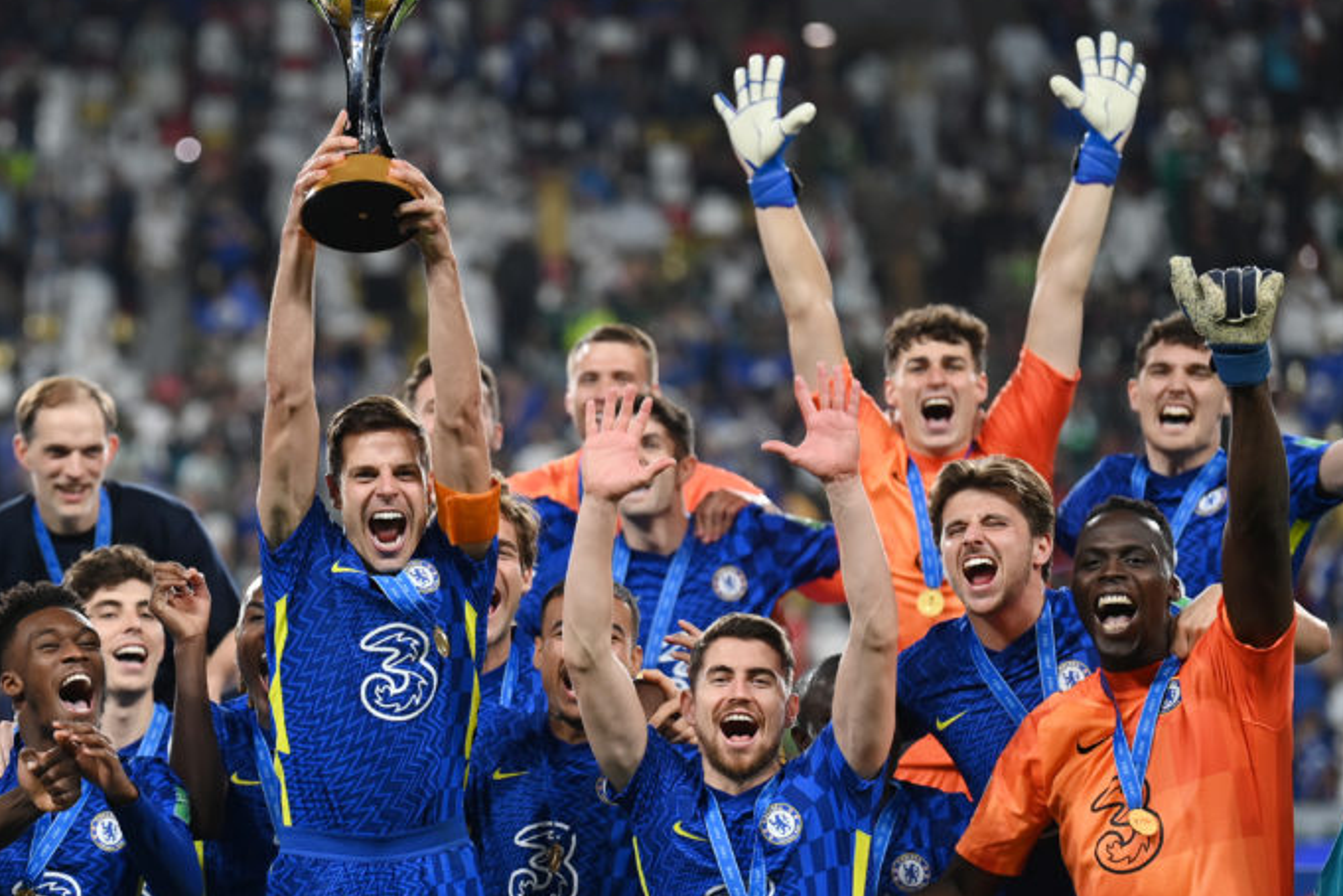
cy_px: 613
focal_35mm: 218
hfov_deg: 9.4
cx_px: 359
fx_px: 8132
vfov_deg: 6.3
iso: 1600
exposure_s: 1/1600
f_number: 2.8
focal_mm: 145
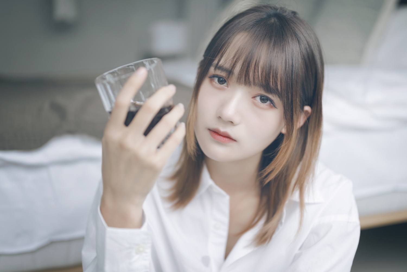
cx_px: 204
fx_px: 565
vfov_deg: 27.0
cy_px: 136
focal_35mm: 50
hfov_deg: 39.6
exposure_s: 1/125
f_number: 1.8
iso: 100
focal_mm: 50
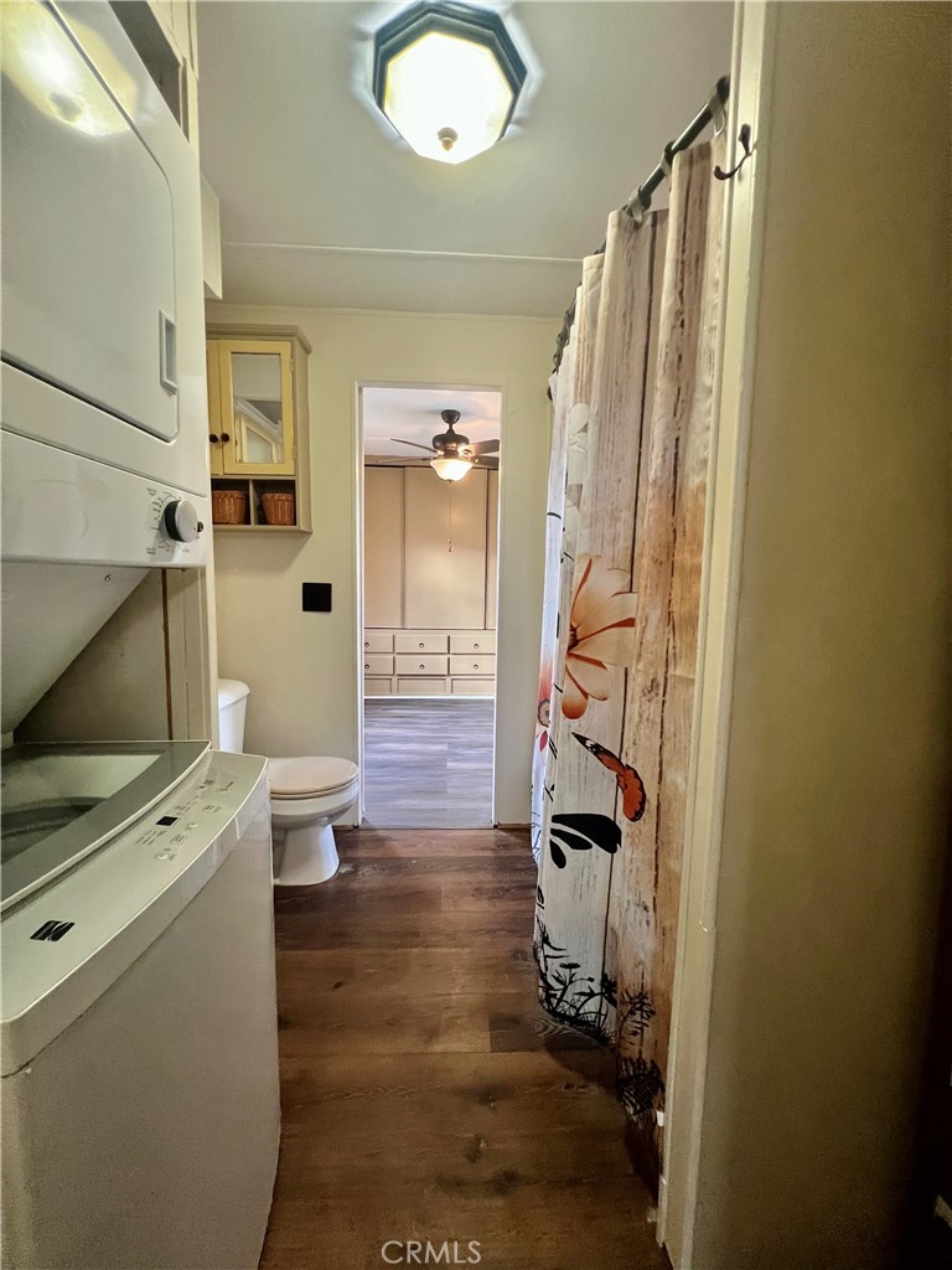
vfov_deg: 106.2
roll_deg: +0.3
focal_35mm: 13
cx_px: 476
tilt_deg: -5.5
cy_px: 635
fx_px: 477
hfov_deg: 89.9
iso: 400
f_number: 1.8
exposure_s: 1/60
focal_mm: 1.57
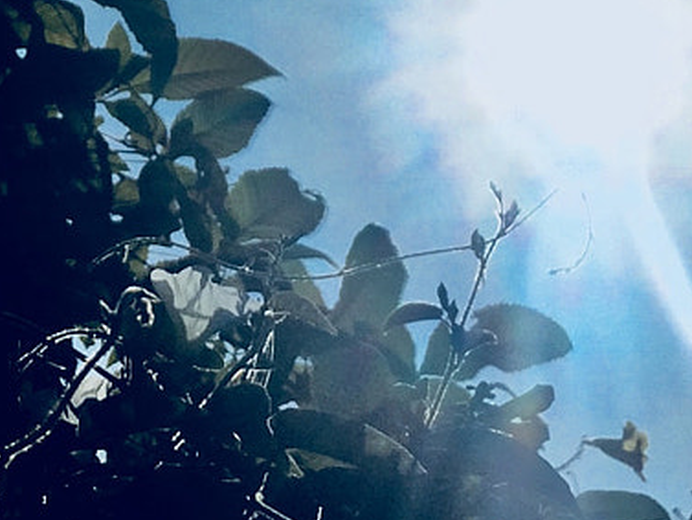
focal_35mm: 123
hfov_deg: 15.8
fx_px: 2460
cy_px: -248
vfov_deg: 11.6
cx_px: 51
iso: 32
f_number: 2.2
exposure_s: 1/13333
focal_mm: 4.15
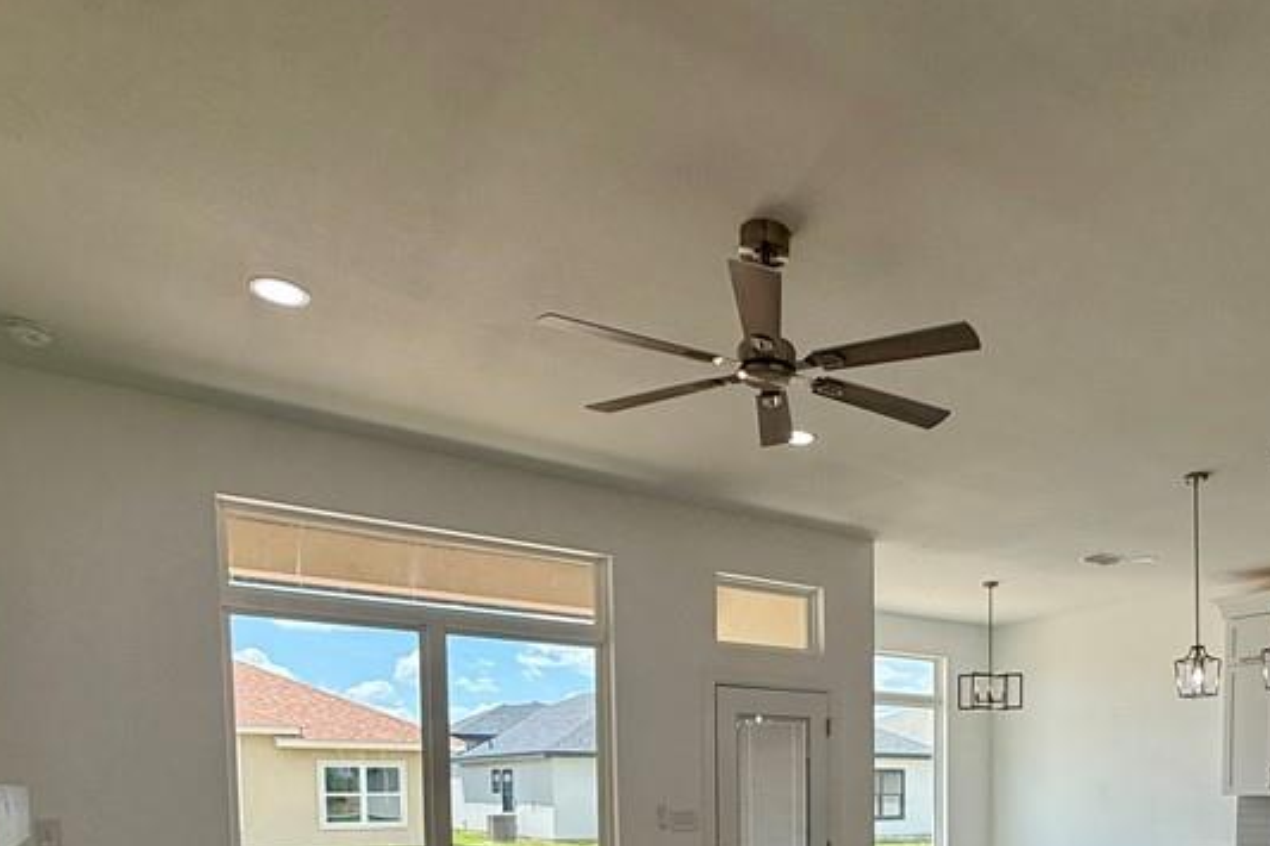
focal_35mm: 28
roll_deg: -0.6
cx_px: 884
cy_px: 853
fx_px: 987
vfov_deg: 40.4
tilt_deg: -4.4
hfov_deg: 63.2
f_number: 2.2
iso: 64
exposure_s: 1/458
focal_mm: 2.22
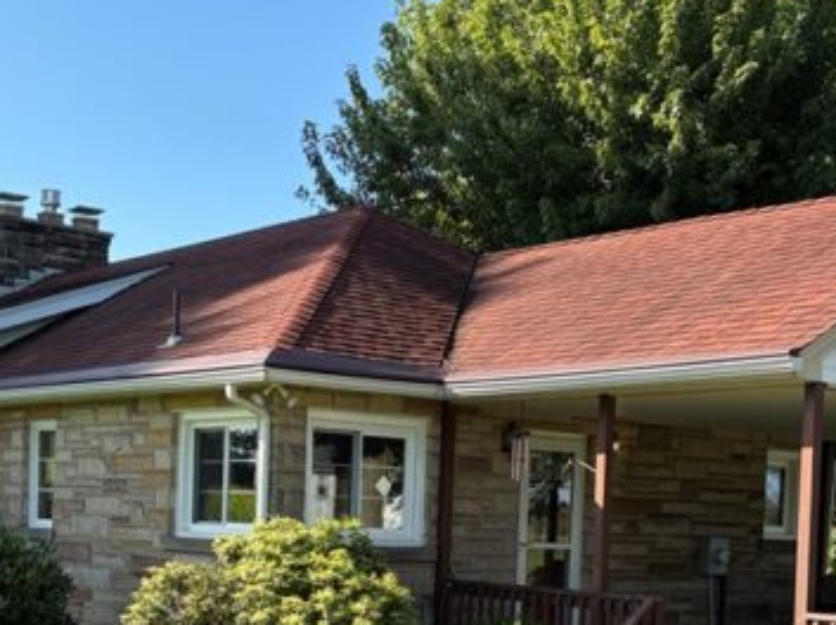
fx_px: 1423
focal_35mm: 59
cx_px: 341
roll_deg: -2.1
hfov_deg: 32.6
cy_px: 561
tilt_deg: -0.5
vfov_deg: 24.1
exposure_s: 1/918
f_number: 1.6
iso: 50
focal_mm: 5.96
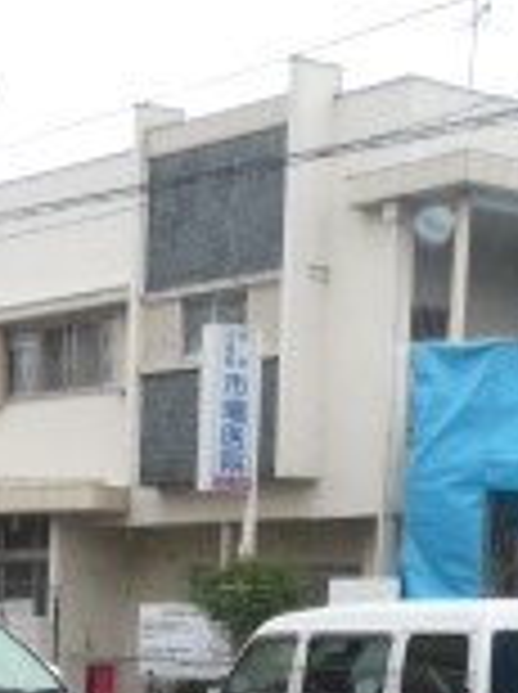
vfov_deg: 17.1
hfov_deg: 13.9
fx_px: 2081
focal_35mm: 104
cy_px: 1044
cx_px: -27
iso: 100
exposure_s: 1/160
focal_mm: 4.4
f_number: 2.8
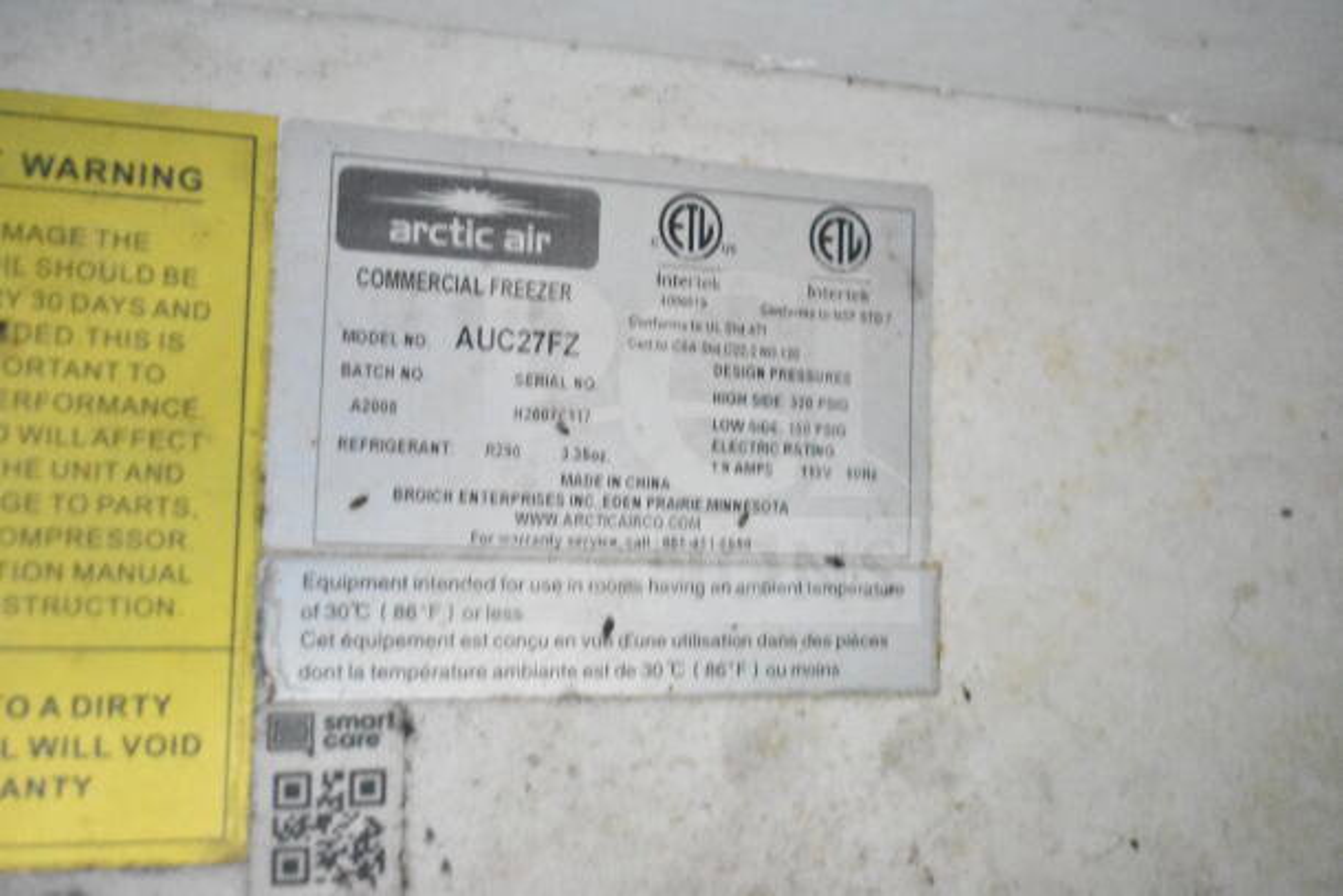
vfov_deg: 35.5
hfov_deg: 51.3
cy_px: 448
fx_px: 1399
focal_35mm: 38
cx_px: 672
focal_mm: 25
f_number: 4
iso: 25600
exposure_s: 1/20
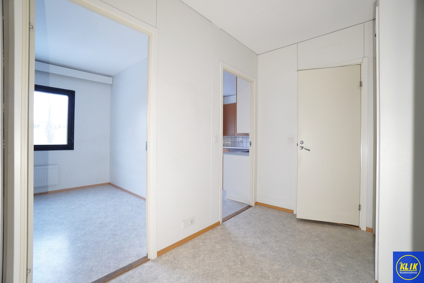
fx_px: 177
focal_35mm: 15
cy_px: 142
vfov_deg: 77.3
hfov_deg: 100.4
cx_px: 212
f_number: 4
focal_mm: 10
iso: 2000
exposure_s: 1/30
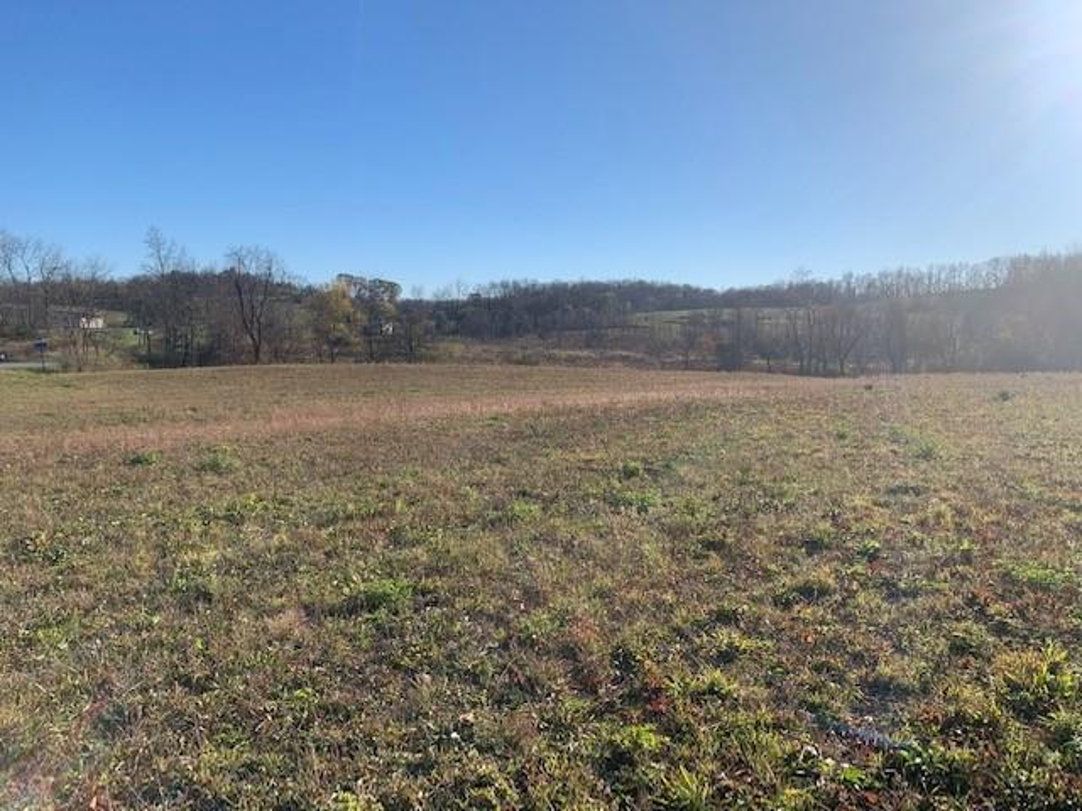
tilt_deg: -5.9
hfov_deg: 67.3
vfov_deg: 53.1
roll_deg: -0.1
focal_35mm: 26
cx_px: 541
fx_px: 813
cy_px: 406
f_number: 1.8
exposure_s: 1/2545
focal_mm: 4.25
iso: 25
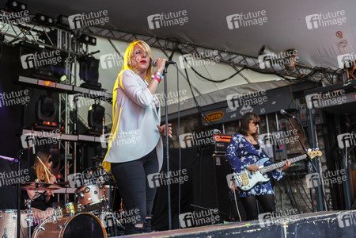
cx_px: 178
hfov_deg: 48.5
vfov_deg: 33.4
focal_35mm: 40
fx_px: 396
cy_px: 119
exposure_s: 1/500
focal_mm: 40
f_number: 2.8
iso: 1000
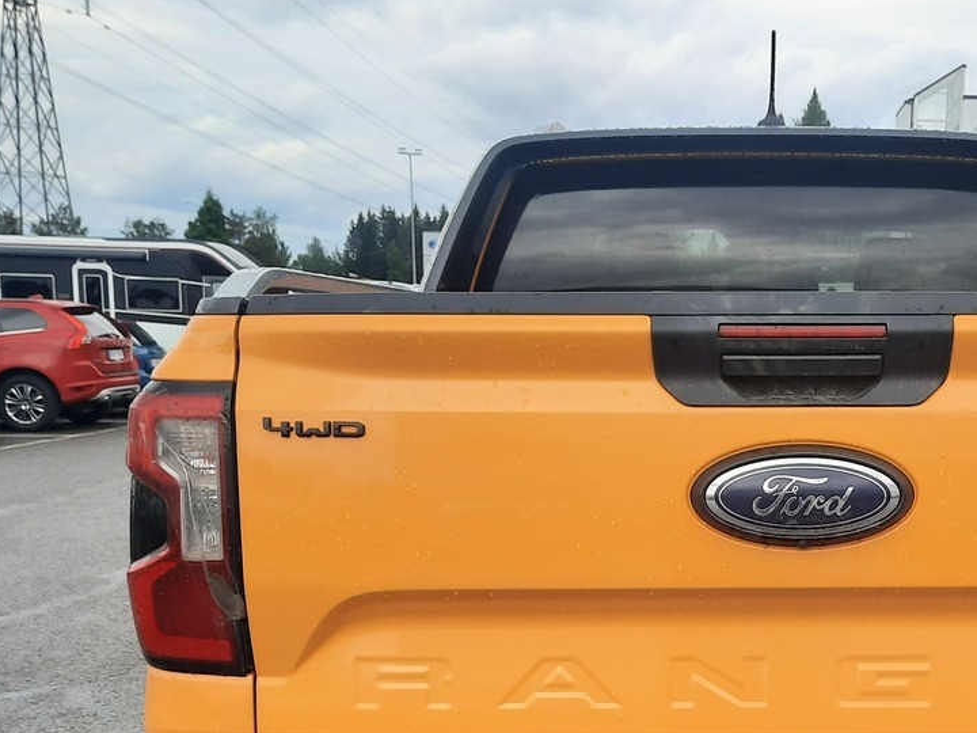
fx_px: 1411
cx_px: 753
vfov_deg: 28.6
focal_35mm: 50
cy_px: 567
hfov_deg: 37.1
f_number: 2
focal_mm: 4.6
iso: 32
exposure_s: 1/303
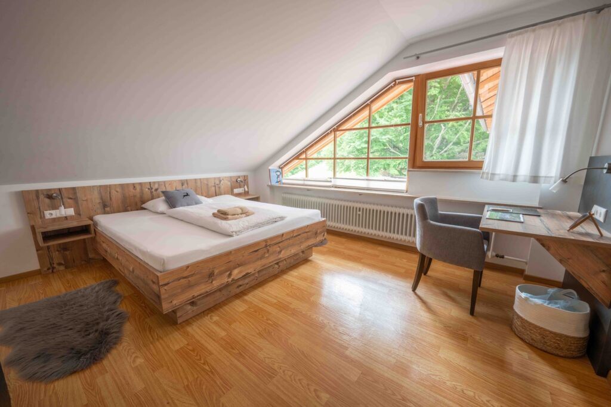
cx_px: 306
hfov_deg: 104.2
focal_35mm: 14
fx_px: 238
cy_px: 204
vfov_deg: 81.2
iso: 64
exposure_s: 1/1.25
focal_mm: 14
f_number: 11
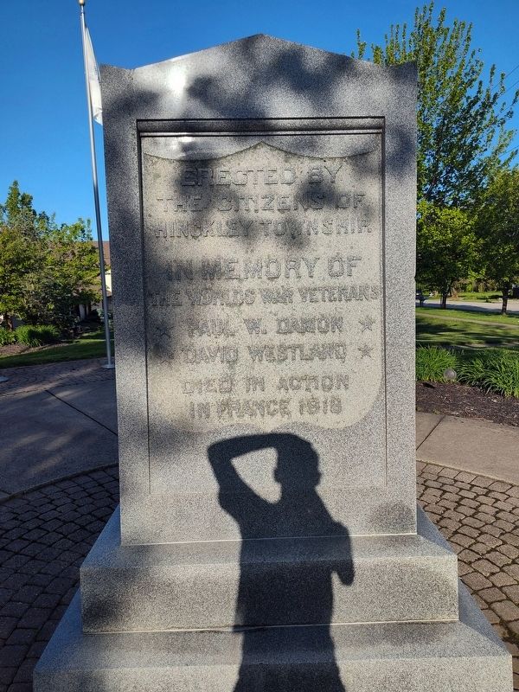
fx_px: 460
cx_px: 260
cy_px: 346
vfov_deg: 73.9
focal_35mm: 23
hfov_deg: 58.9
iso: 100
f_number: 1.8
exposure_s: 1/1774
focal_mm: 5.56
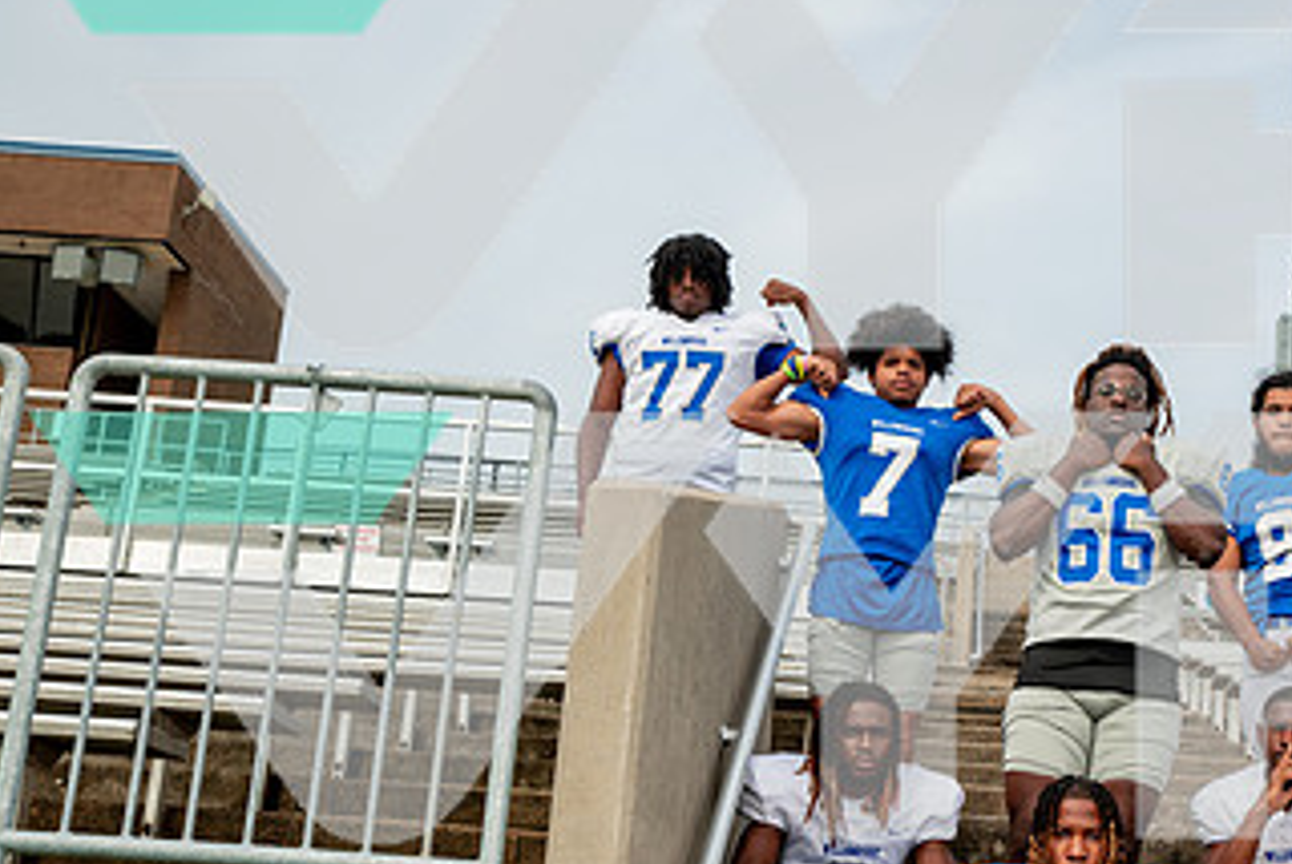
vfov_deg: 23.2
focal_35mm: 58
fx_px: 2083
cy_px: 628
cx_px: 1058
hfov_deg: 33.3
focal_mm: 32
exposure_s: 1/320
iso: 125
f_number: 7.1
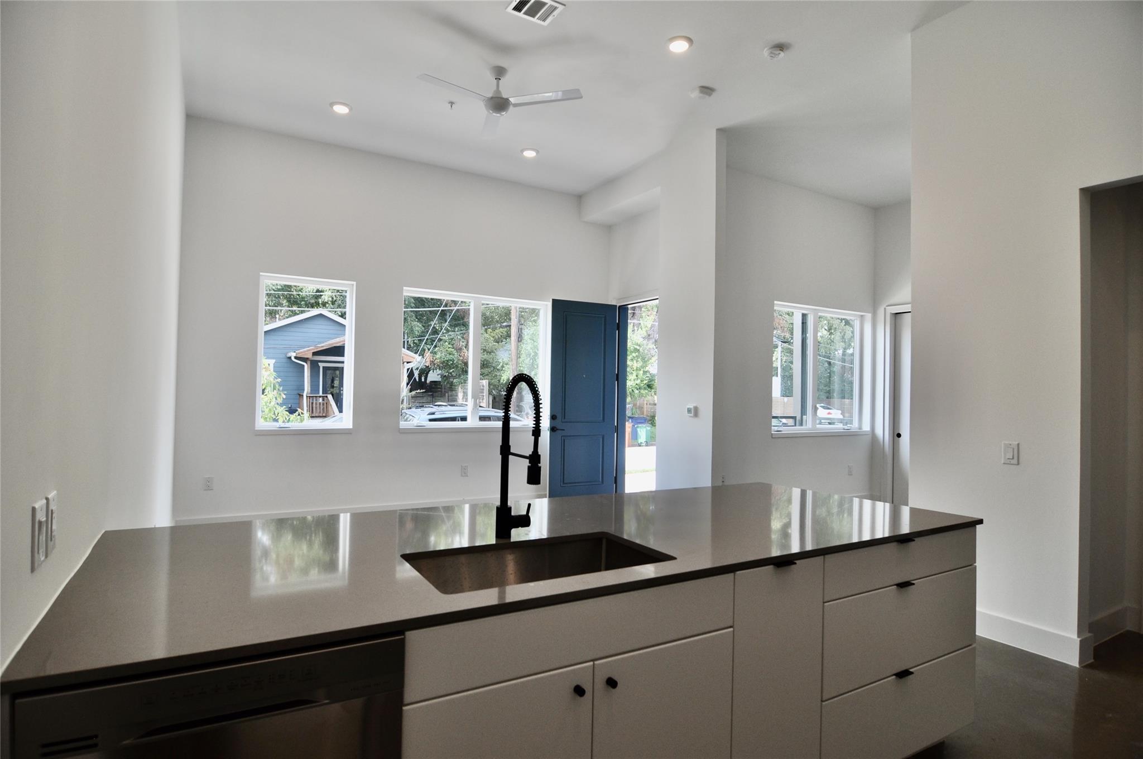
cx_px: 572
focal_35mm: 18
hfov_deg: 90.1
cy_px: 380
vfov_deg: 67.2
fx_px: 571
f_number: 5.6
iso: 220
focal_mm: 12
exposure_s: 1/125
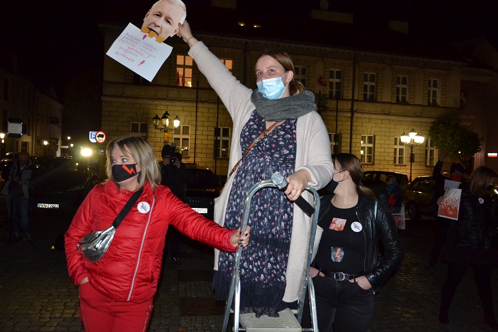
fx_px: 387
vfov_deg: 46.4
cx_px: 249
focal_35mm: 28
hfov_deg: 65.5
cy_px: 163
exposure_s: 1/60
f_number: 3.5
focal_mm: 18
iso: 1250
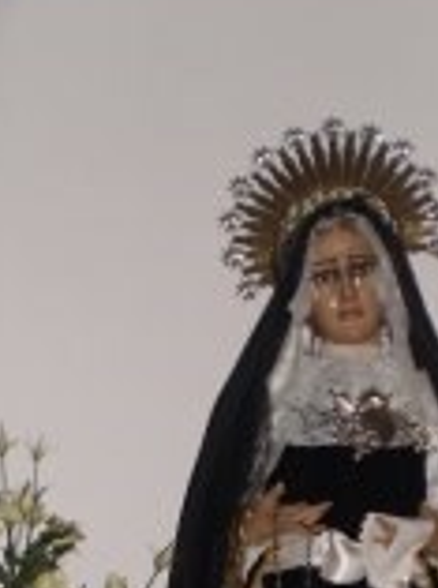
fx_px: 1558
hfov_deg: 16.0
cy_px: 637
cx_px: 296
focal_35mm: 92
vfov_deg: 20.4
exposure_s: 1/30
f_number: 3.1
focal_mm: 6.3
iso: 125
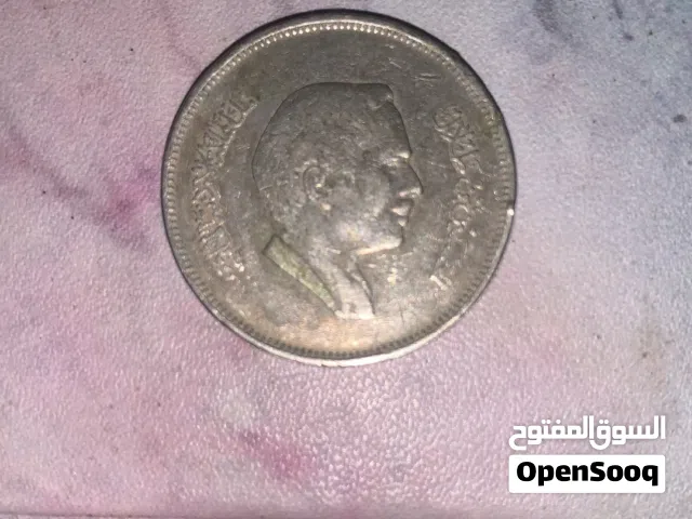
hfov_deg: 67.3
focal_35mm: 26
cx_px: 346
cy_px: 260
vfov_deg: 53.1
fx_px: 520
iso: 25
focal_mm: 4.25
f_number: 1.8
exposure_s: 1/1250
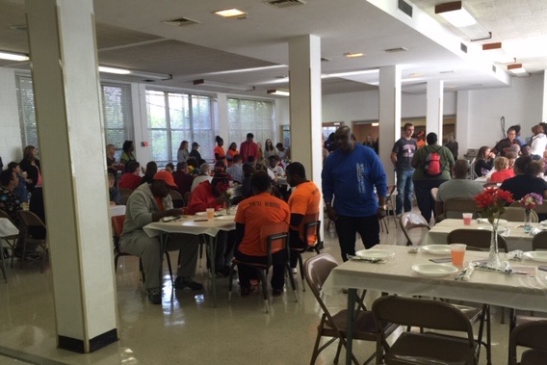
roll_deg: +0.9
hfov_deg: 55.7
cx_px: 251
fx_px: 517
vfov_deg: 38.7
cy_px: 222
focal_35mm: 34
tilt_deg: -6.6
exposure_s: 1/40
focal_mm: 4.15
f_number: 2.2
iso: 40
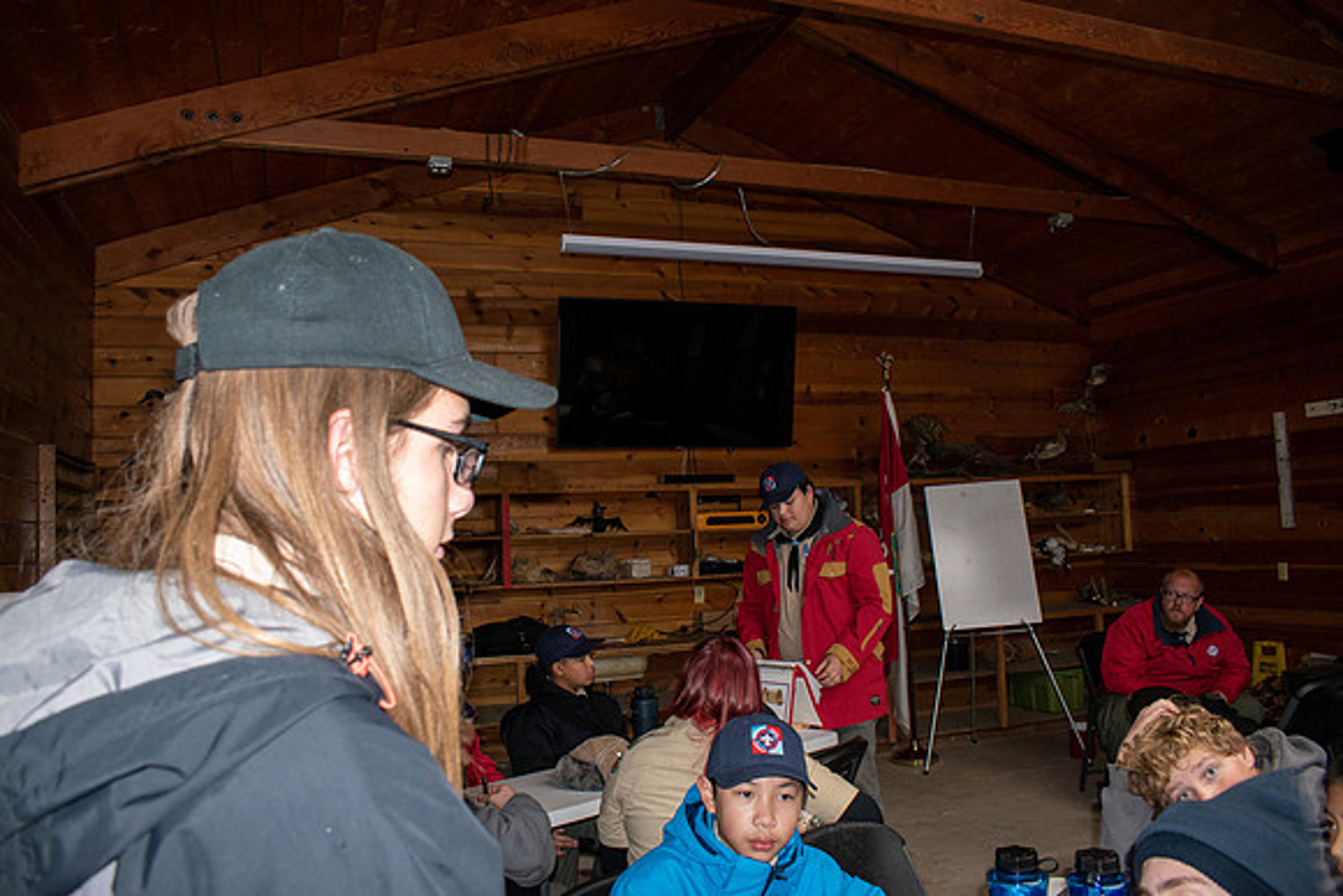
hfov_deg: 67.4
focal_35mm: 27
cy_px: 448
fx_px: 1007
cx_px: 672
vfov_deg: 48.0
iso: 360
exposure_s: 1/30
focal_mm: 18
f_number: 5.6
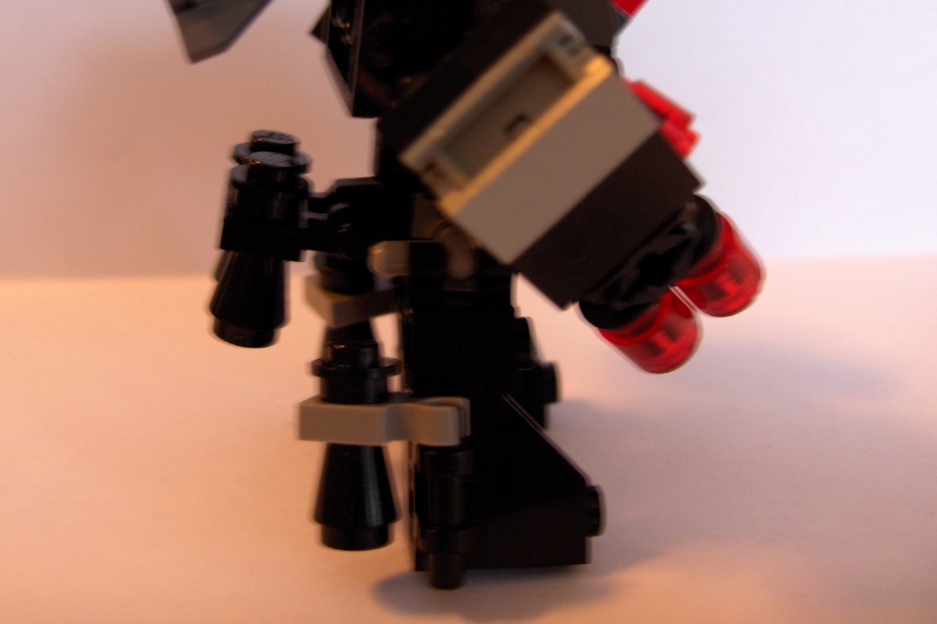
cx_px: 407
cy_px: 206
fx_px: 1275
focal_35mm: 49
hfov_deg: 40.3
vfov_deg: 27.4
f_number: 2.8
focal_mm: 8
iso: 100
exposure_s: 1/3
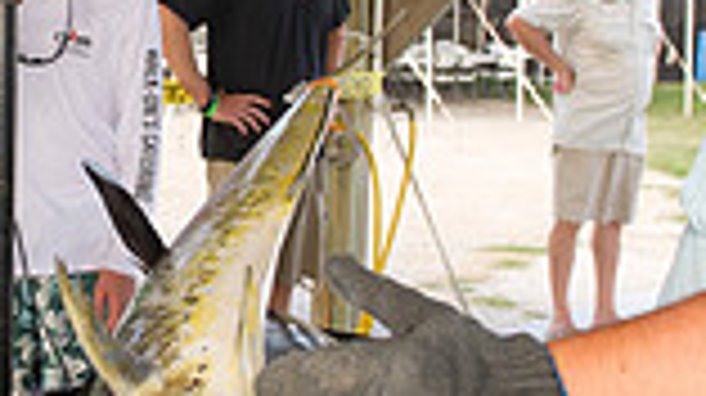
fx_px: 1740
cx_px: 85
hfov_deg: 22.4
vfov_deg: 12.9
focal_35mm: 93
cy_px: 54
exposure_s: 1/250
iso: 400
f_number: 5
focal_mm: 24
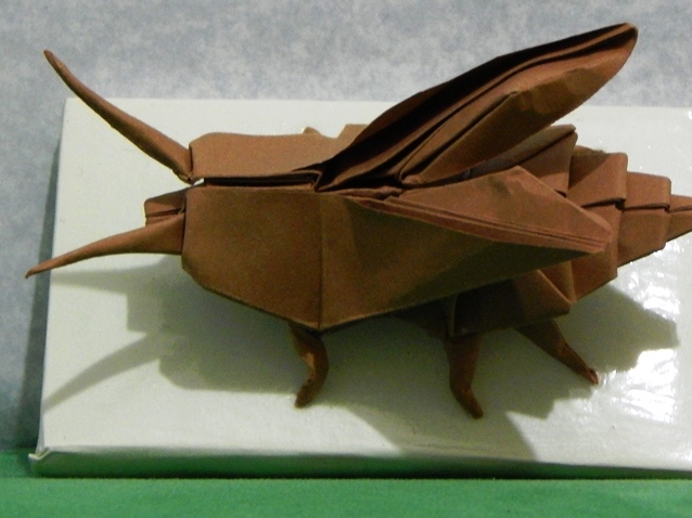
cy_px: 196
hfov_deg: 8.5
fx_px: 4676
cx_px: 373
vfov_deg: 6.3
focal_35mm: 234
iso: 800
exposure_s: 1/13
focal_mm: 28.7
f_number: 5.1
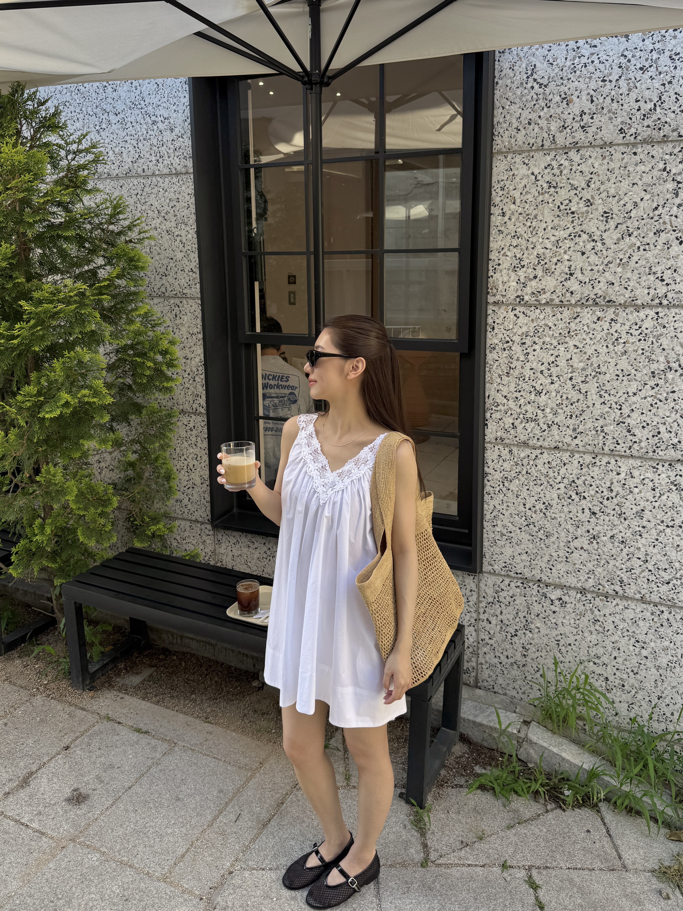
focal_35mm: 24
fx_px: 631
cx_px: 342
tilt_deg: -10.2
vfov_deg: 71.6
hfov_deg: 56.8
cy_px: 456
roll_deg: +0.0
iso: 80
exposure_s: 1/416
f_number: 1.78
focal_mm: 6.76
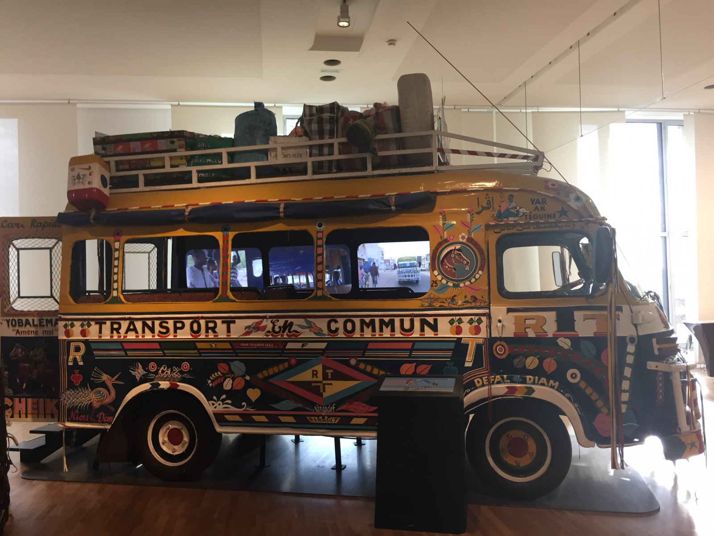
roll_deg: +0.6
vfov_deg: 48.2
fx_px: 598
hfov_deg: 61.7
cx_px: 357
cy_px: 268
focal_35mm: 29
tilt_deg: +2.1
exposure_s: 1/33
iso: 100
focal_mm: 4.15
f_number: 2.2
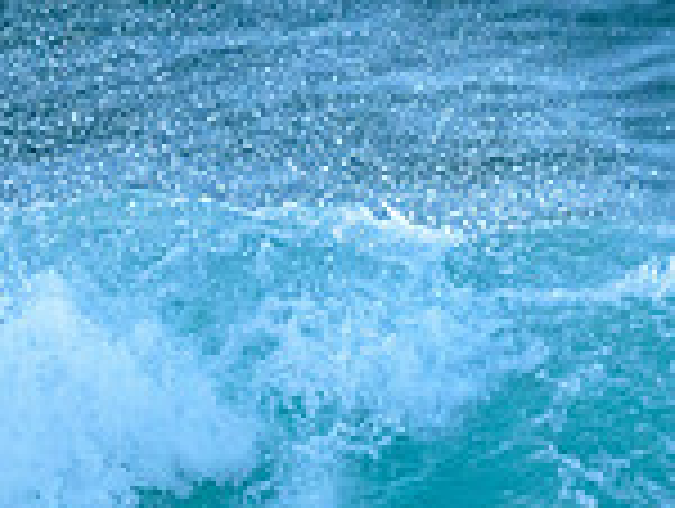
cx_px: 1140
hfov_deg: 0.6
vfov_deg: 0.4
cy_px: 698
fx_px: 69120
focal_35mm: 3539
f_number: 6.3
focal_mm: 800
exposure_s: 1/1250
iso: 2800
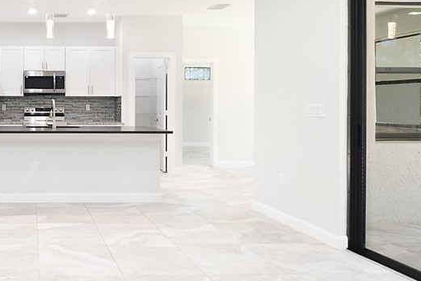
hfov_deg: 52.7
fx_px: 362
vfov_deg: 42.1
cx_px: 39
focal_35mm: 31
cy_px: 108
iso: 1250
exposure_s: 1/55
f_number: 4
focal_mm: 10
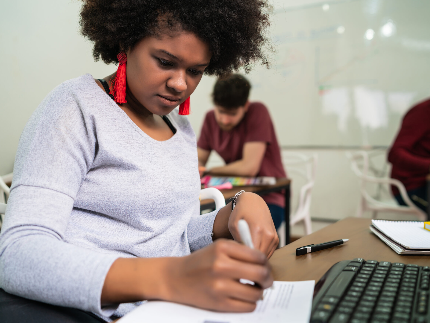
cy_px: 162
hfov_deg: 49.0
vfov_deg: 37.7
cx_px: 207
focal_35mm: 38
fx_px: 472
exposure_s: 1/60
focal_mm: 35
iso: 100
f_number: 2.8
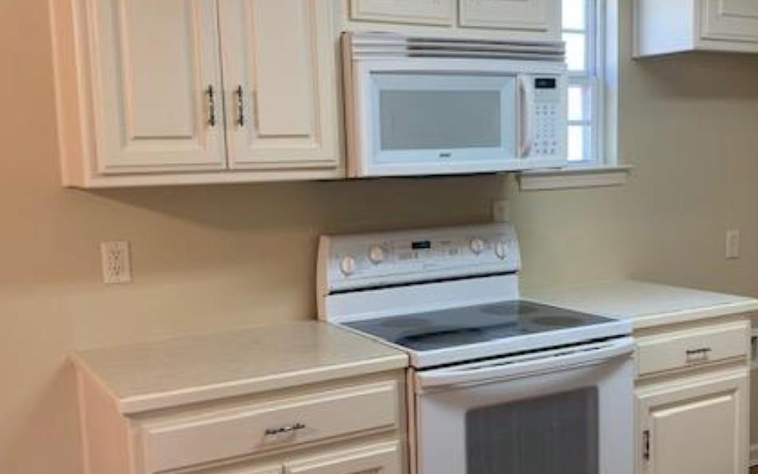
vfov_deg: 30.5
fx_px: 868
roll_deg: +1.2
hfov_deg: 47.1
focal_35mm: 42
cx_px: 409
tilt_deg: -6.1
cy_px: 269
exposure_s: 1/60
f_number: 1.8
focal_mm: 4.25
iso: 125
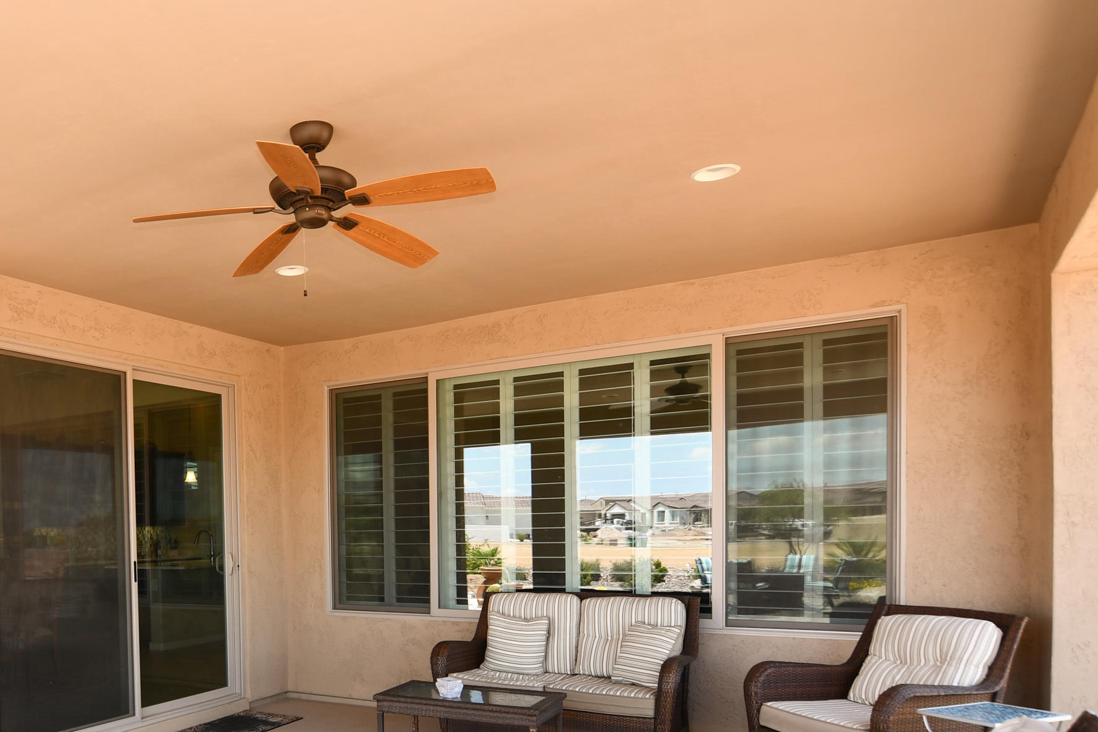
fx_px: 823
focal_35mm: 27
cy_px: 551
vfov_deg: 46.2
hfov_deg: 61.8
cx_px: 220
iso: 110
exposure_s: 1/125
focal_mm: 11
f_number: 5.6
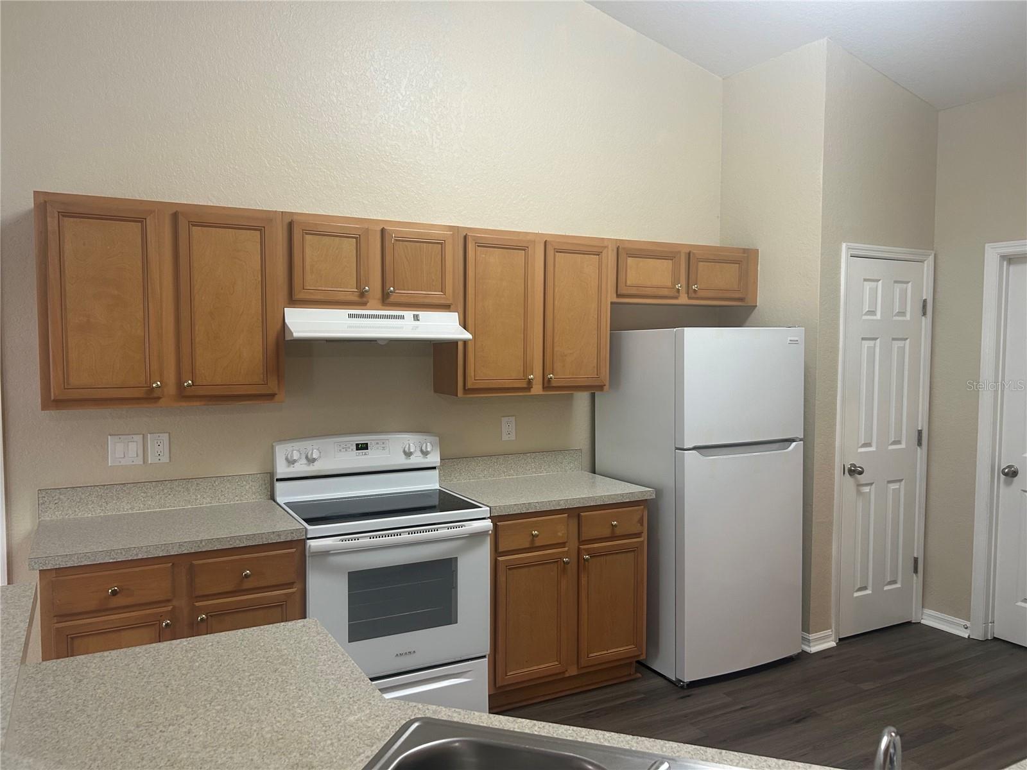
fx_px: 771
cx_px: 514
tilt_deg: -3.1
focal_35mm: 26
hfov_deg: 67.3
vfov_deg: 53.1
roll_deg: +0.9
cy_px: 385
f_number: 1.5
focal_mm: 5.7
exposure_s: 1/60
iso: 125
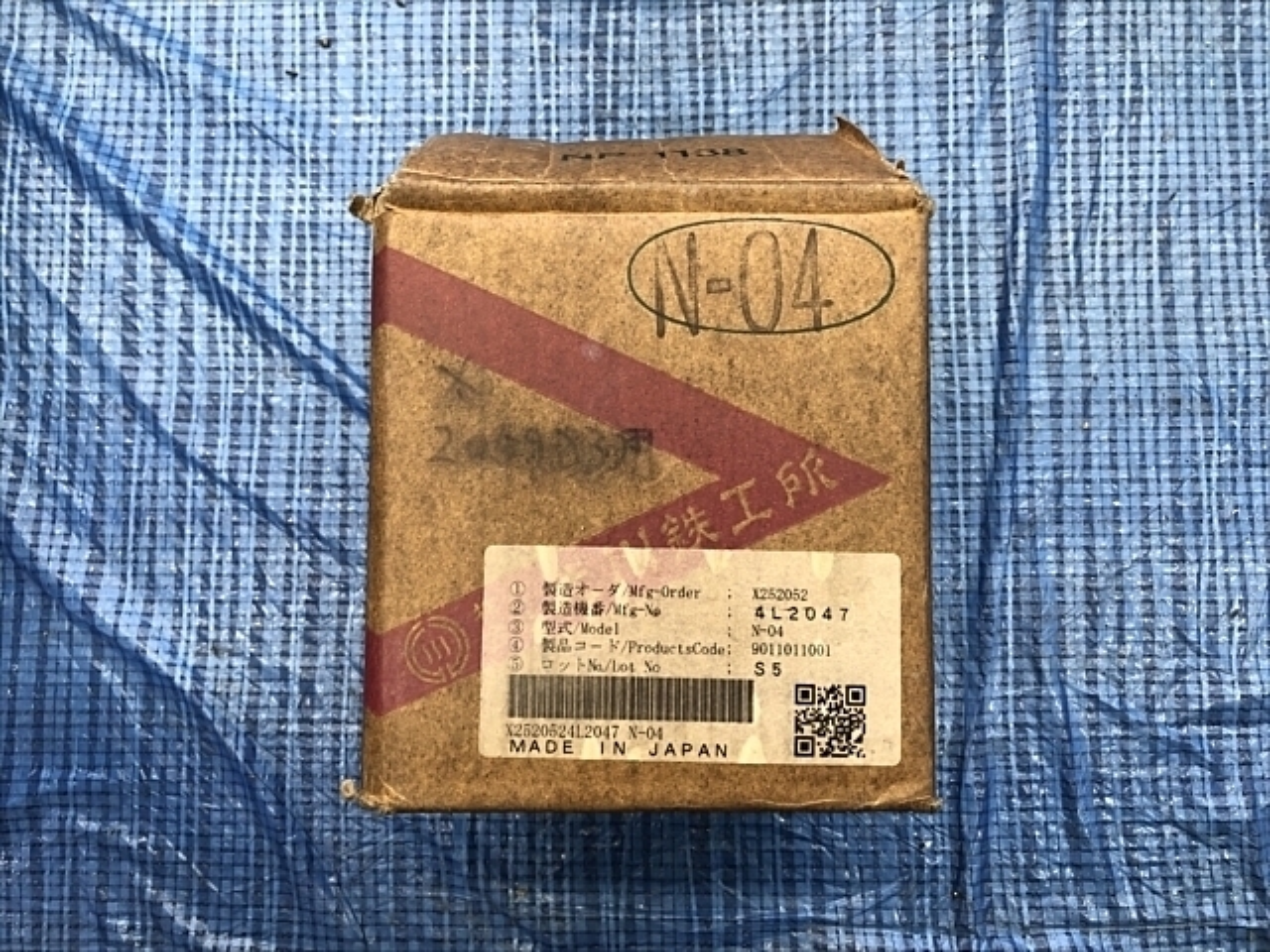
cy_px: 476
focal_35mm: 28
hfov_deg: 63.4
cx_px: 635
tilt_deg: -86.5
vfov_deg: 49.7
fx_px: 1027
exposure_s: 1/20
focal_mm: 3.99
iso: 40
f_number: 1.8
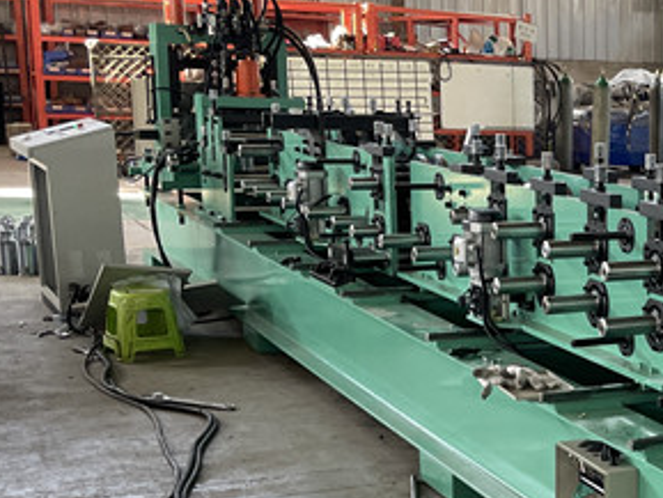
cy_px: 386
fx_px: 1380
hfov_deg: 24.1
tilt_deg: -12.0
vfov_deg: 20.3
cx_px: 833
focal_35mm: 72
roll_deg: -1.6
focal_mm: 4.2
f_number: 1.6
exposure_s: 1/106
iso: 125
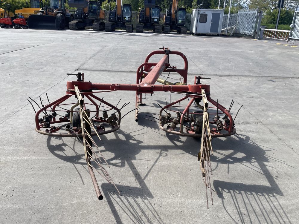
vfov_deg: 53.1
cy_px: 112
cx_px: 150
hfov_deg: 67.3
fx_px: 225
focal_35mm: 26
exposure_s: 1/2174
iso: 32
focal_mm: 4.2
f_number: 1.6
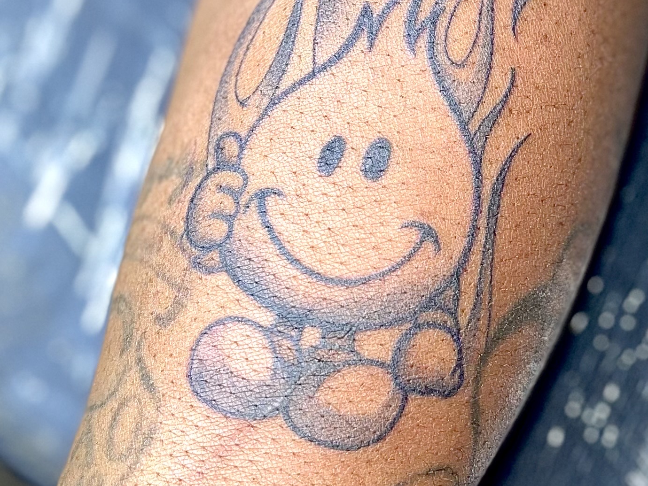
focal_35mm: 76
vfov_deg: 19.4
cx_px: 409
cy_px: 221
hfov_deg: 25.6
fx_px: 1423
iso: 40
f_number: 1.6
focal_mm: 5.1
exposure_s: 1/38
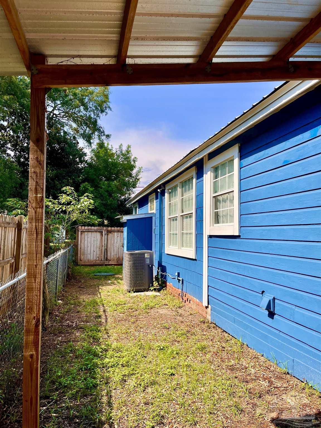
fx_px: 321
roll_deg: +0.3
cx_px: 160
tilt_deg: +3.0
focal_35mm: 26
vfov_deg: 67.3
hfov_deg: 53.1
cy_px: 214
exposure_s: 1/2410
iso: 50
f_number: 1.6
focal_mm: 5.1
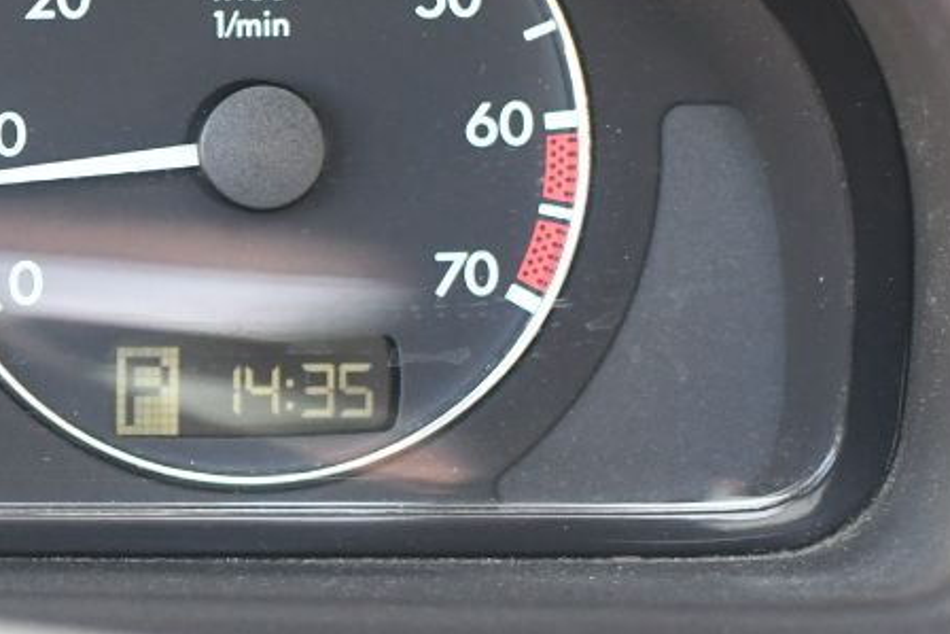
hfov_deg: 10.5
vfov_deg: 7.3
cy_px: -36
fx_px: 4962
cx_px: -560
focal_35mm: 188
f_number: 2.8
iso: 800
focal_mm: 35
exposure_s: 1/160
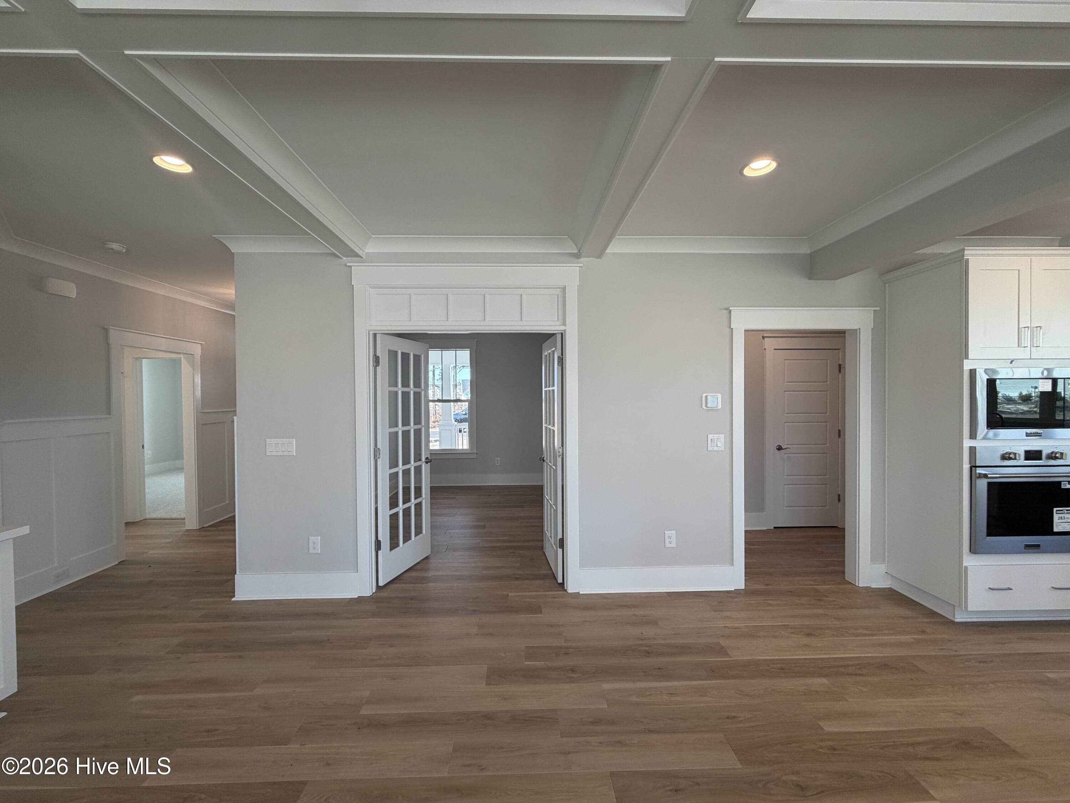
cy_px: 402
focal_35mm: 14
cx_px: 535
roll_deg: +1.0
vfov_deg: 85.7
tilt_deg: -0.1
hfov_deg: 102.1
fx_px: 433
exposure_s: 1/120
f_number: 2.2
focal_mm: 2.22
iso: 125
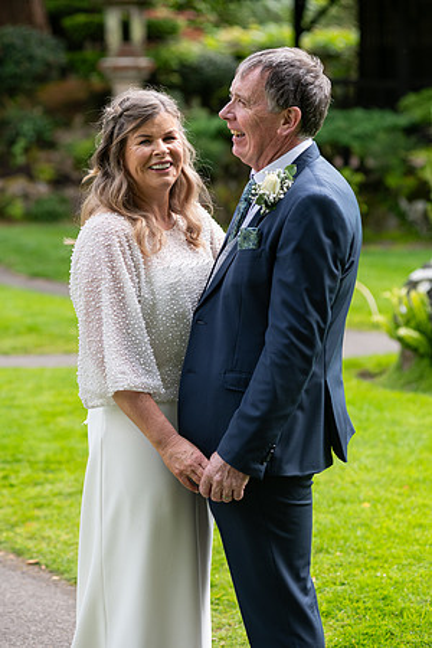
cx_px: 216
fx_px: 1890
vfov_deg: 19.5
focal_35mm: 105
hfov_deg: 13.0
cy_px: 324
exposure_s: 1/500
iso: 200
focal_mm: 105
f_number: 3.5
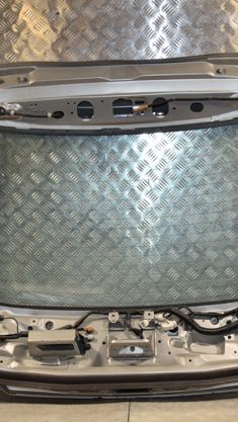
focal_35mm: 53
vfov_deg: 39.2
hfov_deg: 22.7
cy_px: 215
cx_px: 130
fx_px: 594
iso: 800
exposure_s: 1/200
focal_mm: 22
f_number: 7.1
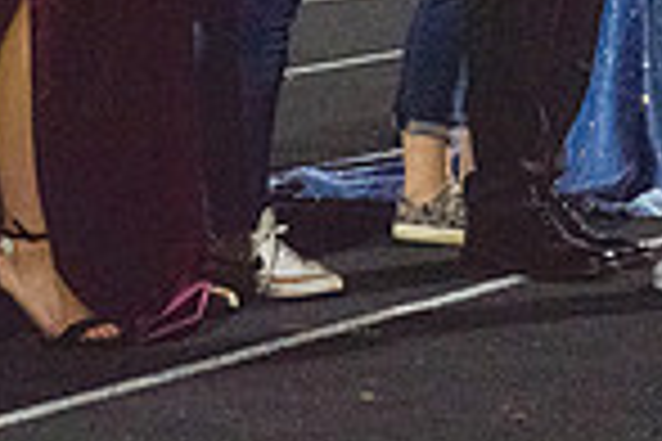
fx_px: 5075
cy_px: -304
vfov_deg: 4.9
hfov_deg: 7.5
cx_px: 419
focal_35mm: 276
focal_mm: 70
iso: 8000
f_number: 5
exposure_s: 1/500
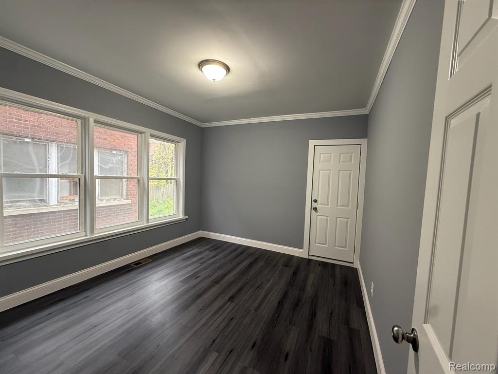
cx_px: 249
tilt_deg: -3.1
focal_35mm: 14
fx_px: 201
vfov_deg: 85.7
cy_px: 187
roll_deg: -2.3
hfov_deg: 102.1
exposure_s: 1/60
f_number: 2.2
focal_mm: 2.22
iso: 200
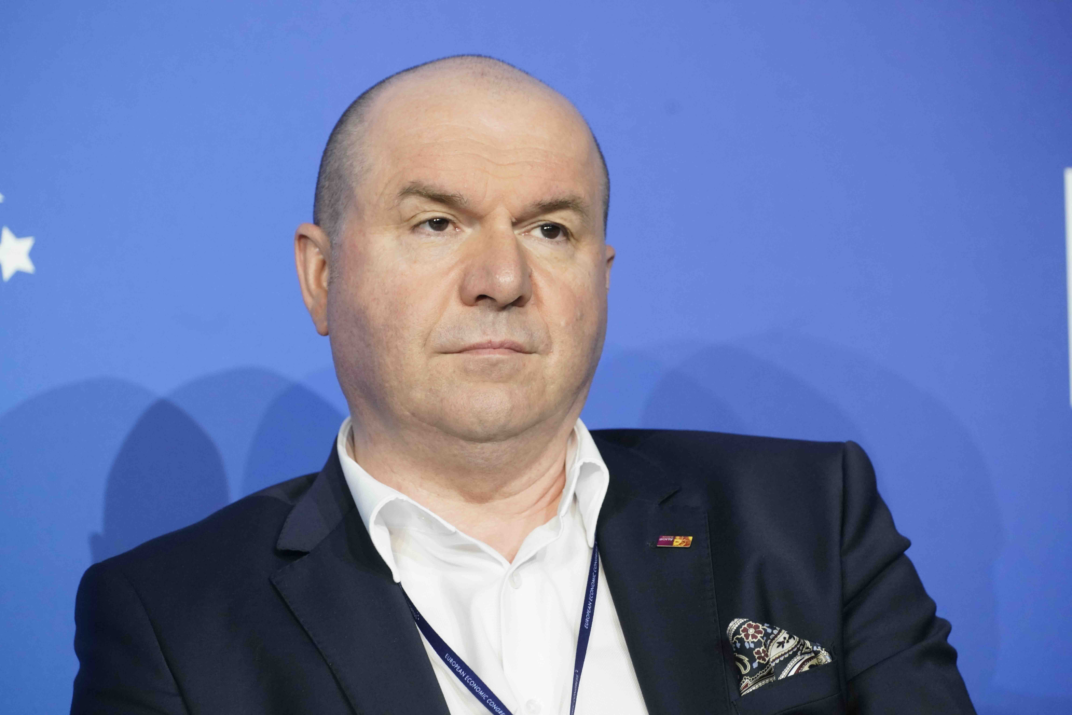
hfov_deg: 6.4
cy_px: 358
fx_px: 9589
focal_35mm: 322
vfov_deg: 4.3
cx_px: 536
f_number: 5.6
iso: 5000
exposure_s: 1/125
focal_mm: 322
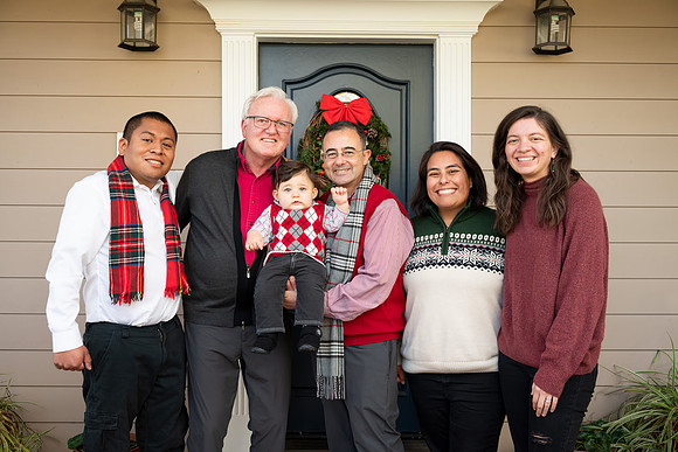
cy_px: 226
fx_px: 678
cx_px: 339
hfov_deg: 53.1
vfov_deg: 36.9
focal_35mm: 36
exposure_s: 1/160
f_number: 4.8
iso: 400
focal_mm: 36
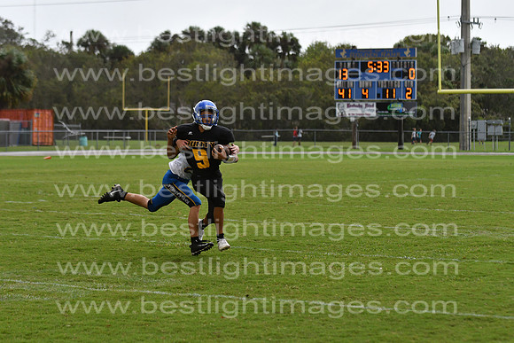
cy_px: 172
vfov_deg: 6.5
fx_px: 2999
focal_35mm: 210
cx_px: 257
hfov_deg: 9.8
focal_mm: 140
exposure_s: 1/3200
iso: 1000
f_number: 3.5
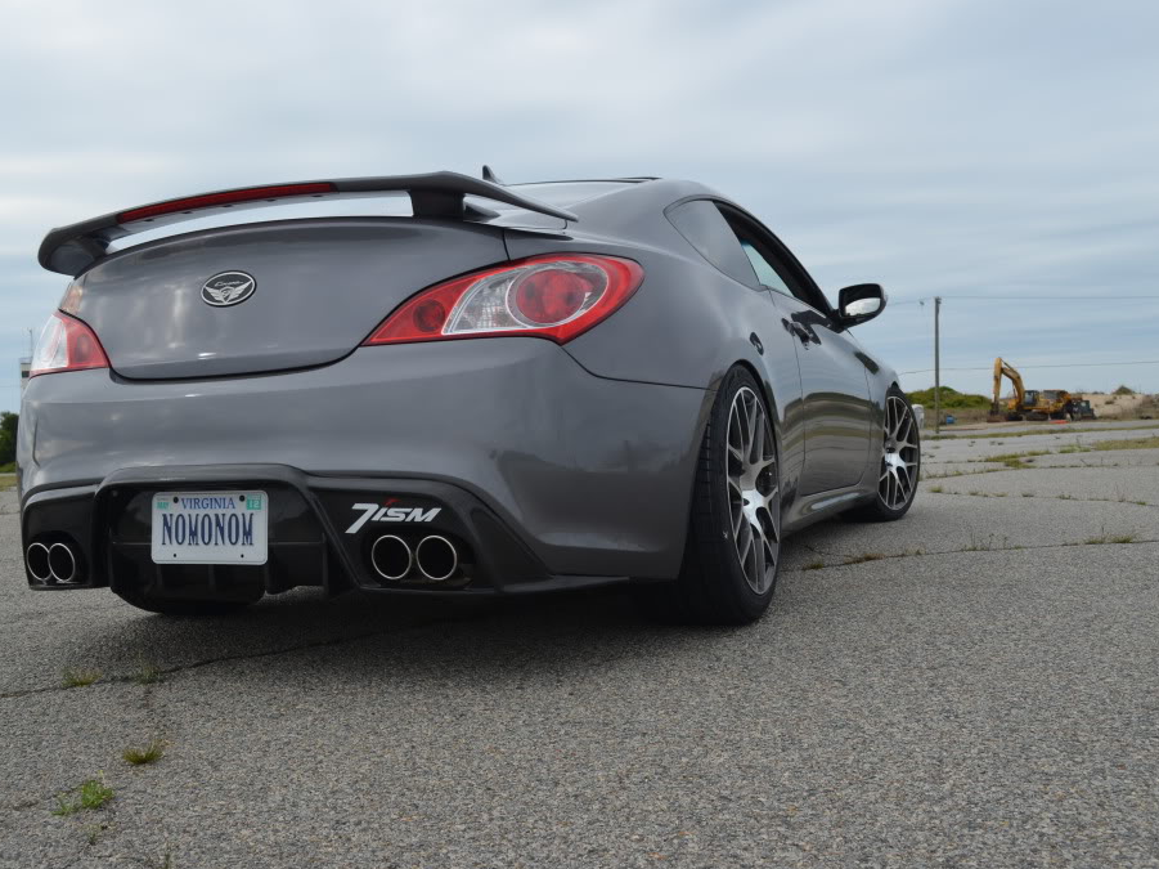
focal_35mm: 36
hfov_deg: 51.4
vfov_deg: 39.6
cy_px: 434
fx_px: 1205
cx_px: 556
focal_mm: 22
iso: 200
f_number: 8
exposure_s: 1/250
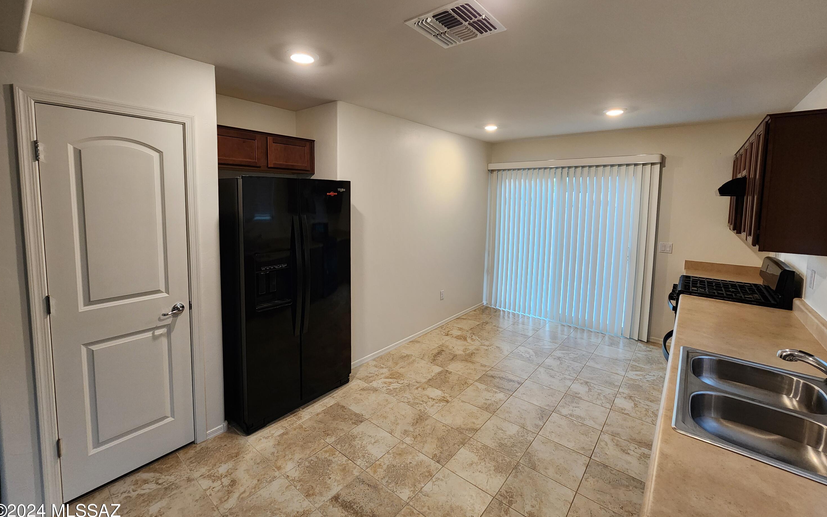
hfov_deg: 105.3
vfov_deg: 78.3
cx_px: 412
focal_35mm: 14
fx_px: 316
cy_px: 225
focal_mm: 2.2
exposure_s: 1/60
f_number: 2.2
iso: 320
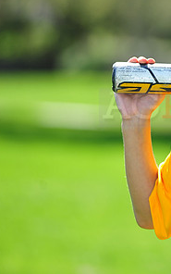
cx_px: 254
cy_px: 100
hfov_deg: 3.3
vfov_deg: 5.3
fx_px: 2975
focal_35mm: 399
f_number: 4.5
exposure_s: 1/640
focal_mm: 200
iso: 200
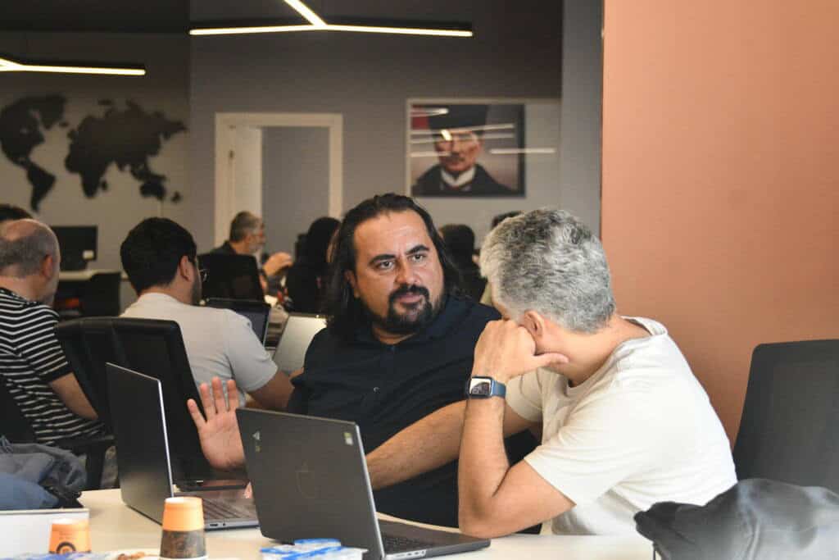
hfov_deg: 23.4
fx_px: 2028
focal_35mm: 87
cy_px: 280
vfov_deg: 15.7
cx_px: 420
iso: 2000
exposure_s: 1/160
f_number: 4.5
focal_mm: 58
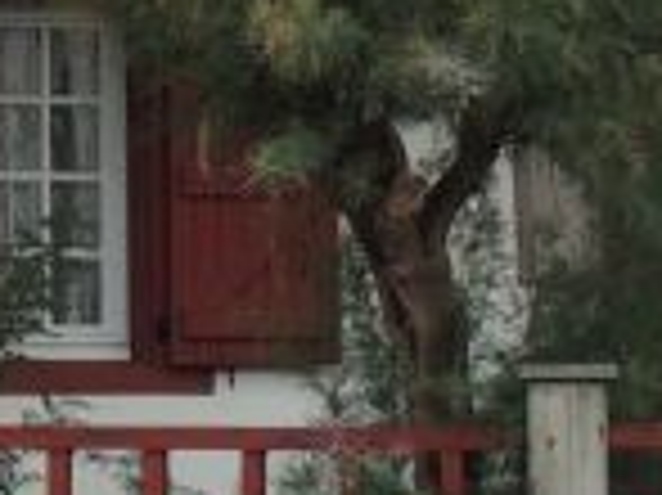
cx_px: -594
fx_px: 5733
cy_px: -90
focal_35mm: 300
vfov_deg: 4.9
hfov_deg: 6.4
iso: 100
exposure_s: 1/320
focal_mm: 7.6
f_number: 3.4
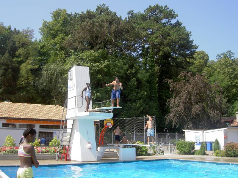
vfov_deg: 36.8
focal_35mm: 39
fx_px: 268
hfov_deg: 47.9
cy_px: 89
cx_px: 119
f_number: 4.7
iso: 100
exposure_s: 1/400
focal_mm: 8
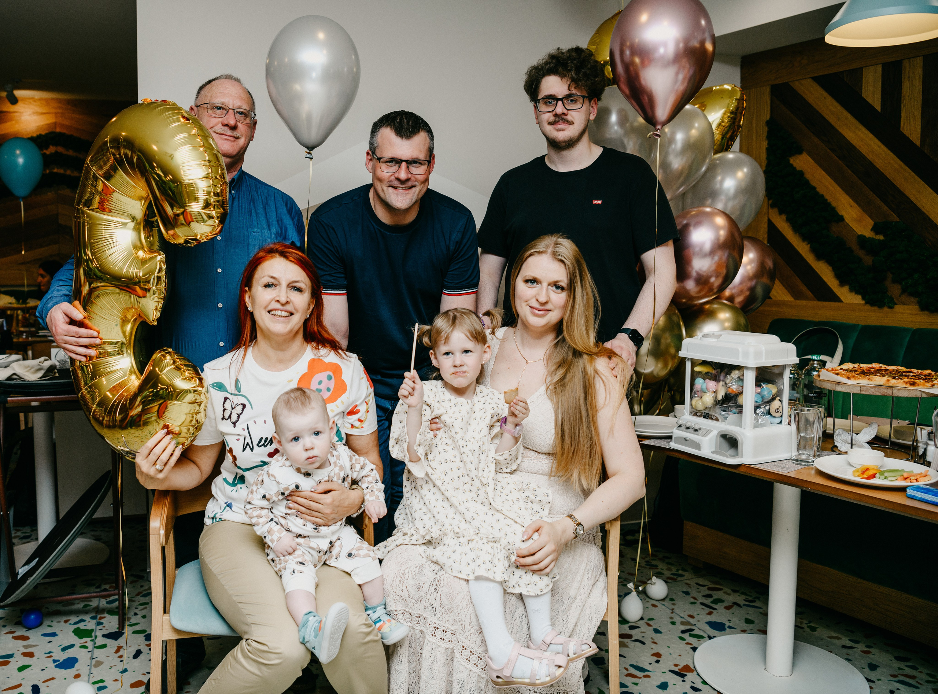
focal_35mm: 31
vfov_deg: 45.2
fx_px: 833
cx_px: 383
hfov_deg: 58.4
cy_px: 324
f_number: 3.5
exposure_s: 1/160
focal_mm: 27
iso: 125
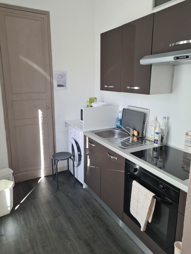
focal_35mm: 26
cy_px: 127
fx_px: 191
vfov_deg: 67.3
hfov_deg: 53.1
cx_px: 96
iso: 64
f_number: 1.8
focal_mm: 5.4
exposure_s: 1/50
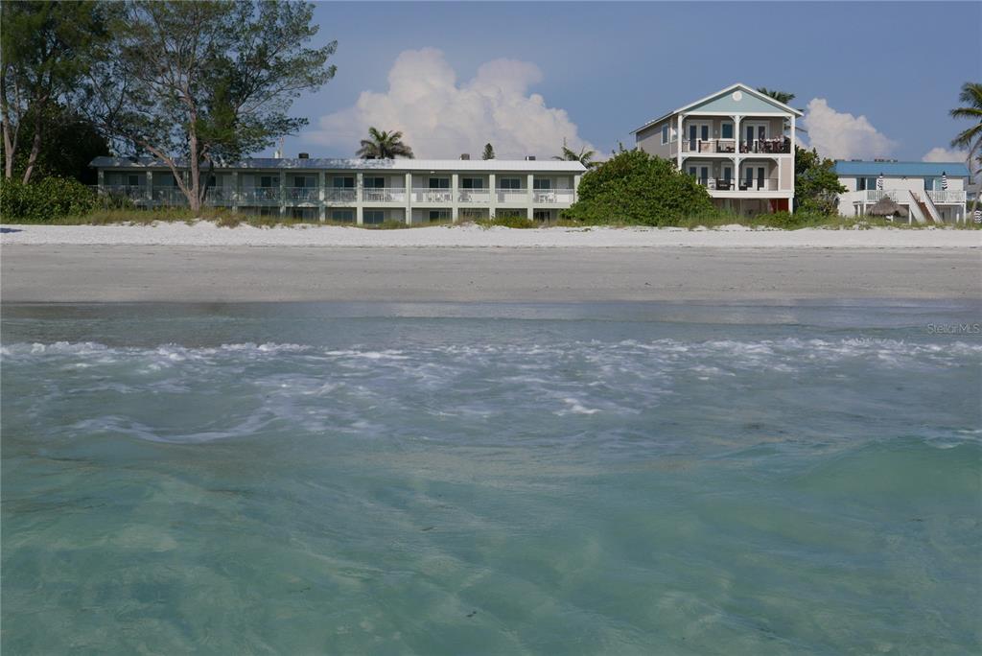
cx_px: 491
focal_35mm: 49
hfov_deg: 40.3
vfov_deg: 27.6
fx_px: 1337
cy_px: 328
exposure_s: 1/1300
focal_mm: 22
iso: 200
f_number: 8
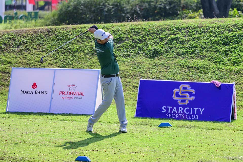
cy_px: 81
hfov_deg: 18.6
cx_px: 122
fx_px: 742
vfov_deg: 12.5
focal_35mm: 110
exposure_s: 1/10000
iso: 500
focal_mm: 110
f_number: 2.8
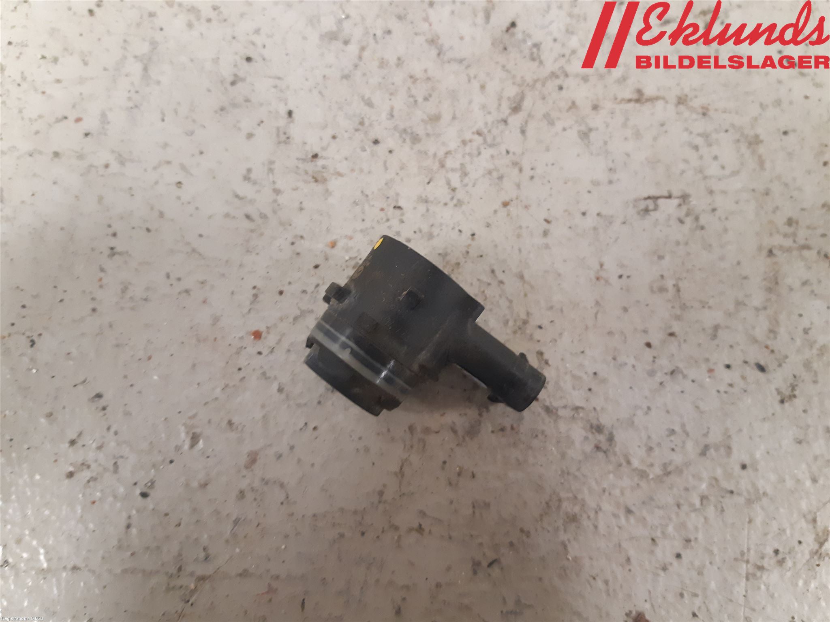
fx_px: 623
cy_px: 311
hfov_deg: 67.3
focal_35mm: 26
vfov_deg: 53.1
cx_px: 415
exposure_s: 1/33
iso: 250
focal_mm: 3.93
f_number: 1.7
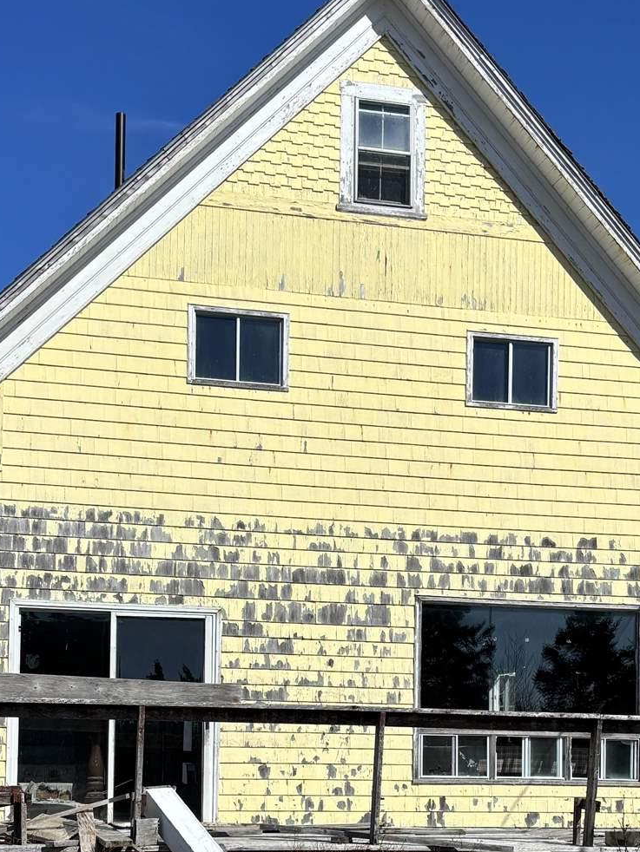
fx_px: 1503
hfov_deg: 24.0
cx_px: 392
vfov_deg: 30.8
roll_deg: -1.5
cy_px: 691
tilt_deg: +2.9
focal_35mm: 61
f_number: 1.6
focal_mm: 5.96
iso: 50
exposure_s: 1/7194
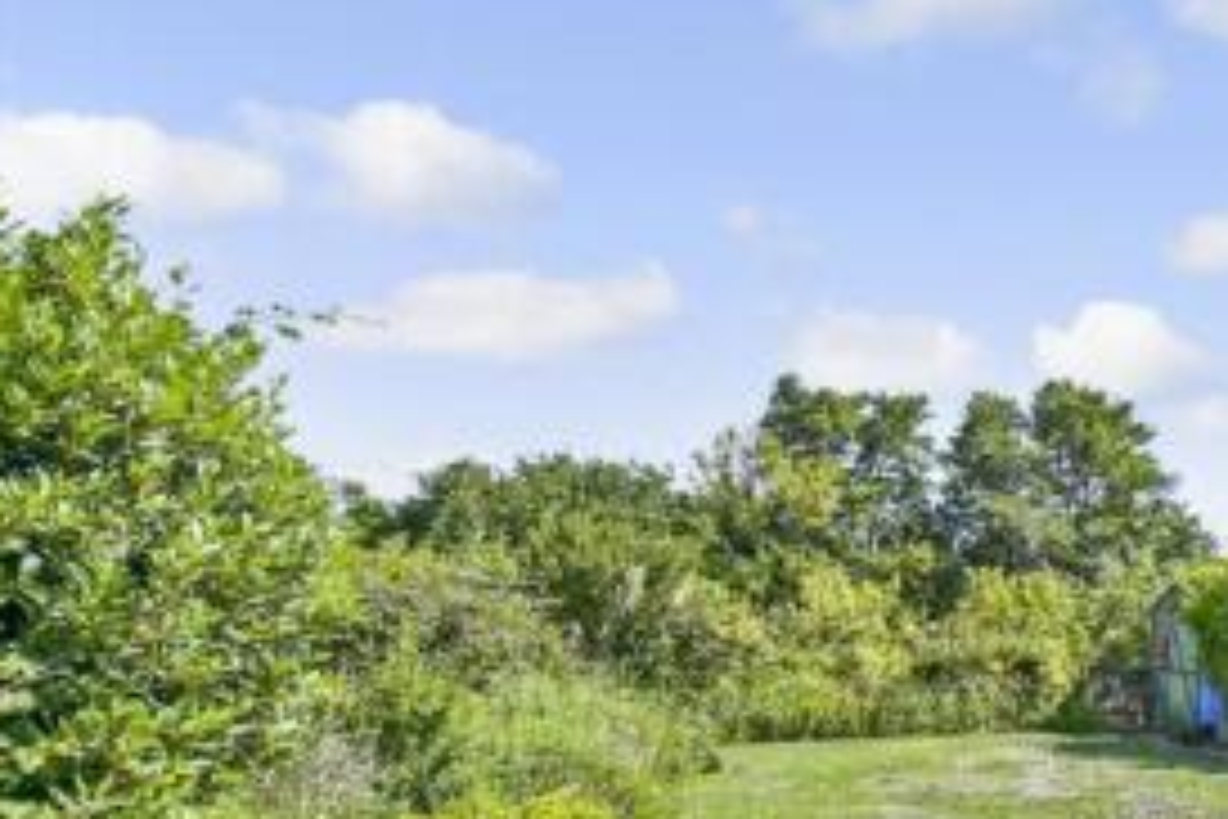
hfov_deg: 39.2
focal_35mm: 36
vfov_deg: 36.0
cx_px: 1460
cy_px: 614
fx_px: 1228
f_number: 8
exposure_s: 1/400
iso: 160
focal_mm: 10
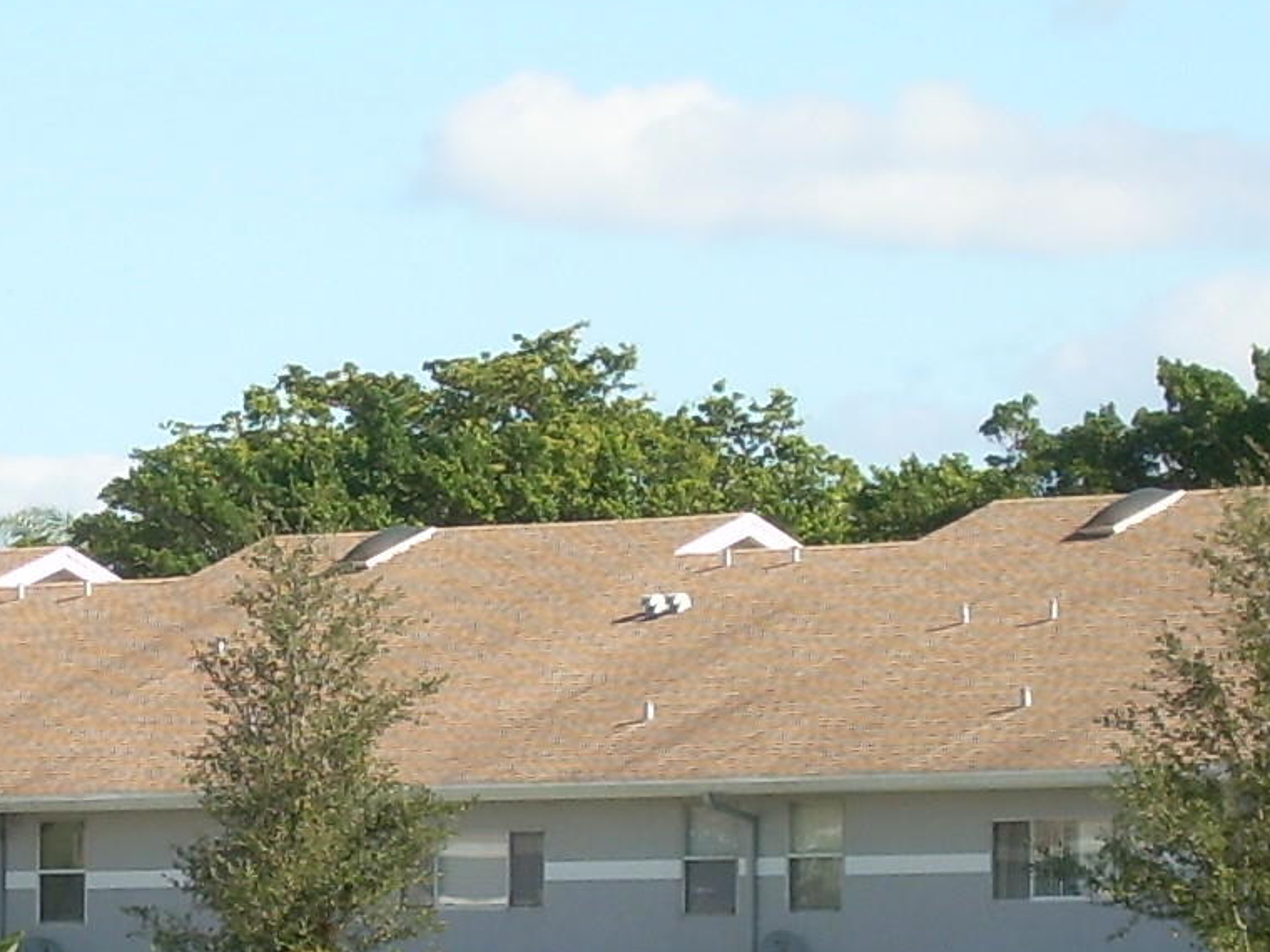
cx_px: 257
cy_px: 803
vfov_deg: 4.5
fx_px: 12070
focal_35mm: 329
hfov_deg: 6.0
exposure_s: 1/229
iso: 50
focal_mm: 18.9
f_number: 4.9
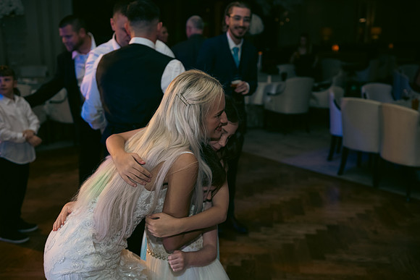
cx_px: 210
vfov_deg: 31.9
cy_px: 140
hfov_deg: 46.4
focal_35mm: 42
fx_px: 490
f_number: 3.5
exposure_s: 1/160
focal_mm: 42
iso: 640
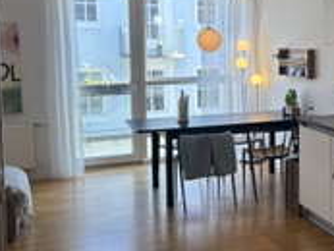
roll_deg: -0.1
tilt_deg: -4.1
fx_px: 541
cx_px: 321
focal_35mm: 56
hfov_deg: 32.1
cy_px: 89
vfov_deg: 26.0
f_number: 1.6
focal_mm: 5.96
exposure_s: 1/100
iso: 32
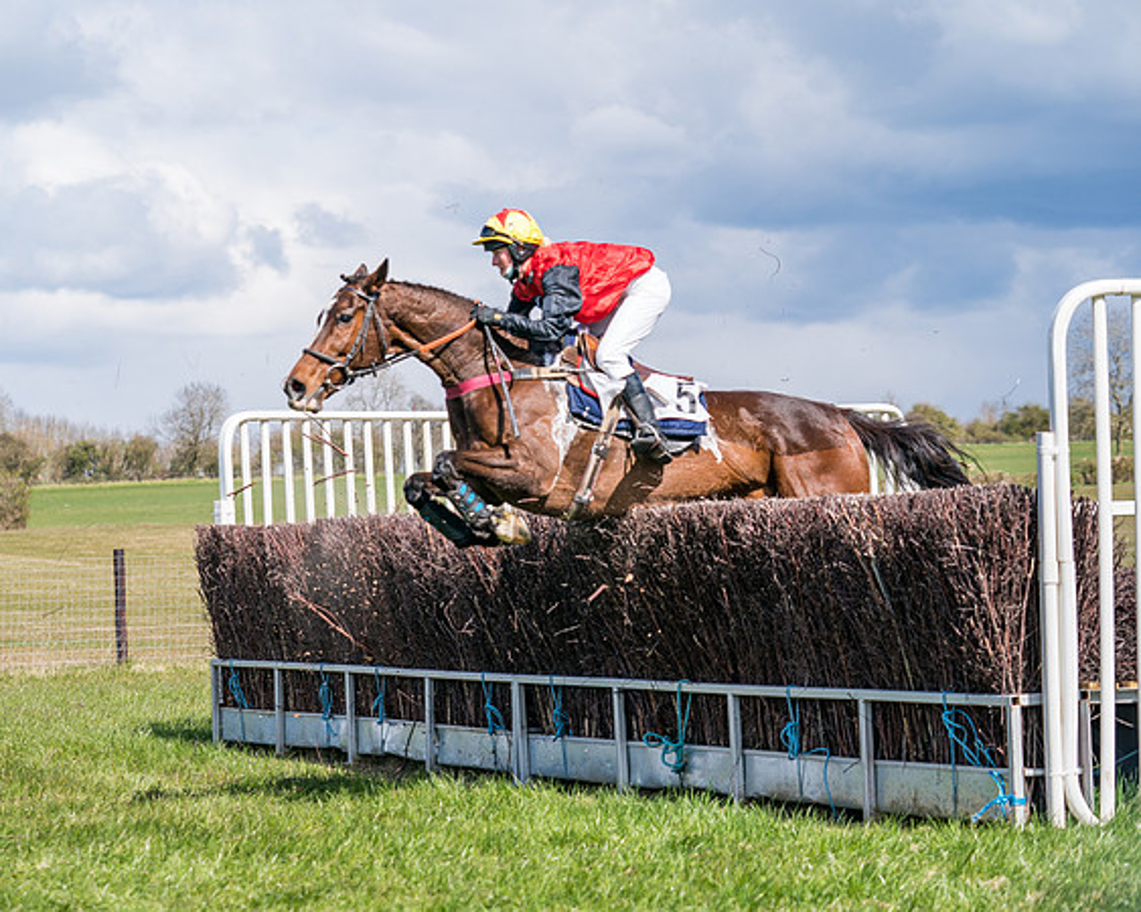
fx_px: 3528
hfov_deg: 18.3
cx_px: 408
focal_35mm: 105
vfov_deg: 14.7
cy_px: 449
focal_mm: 86
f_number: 4
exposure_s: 1/1600
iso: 200
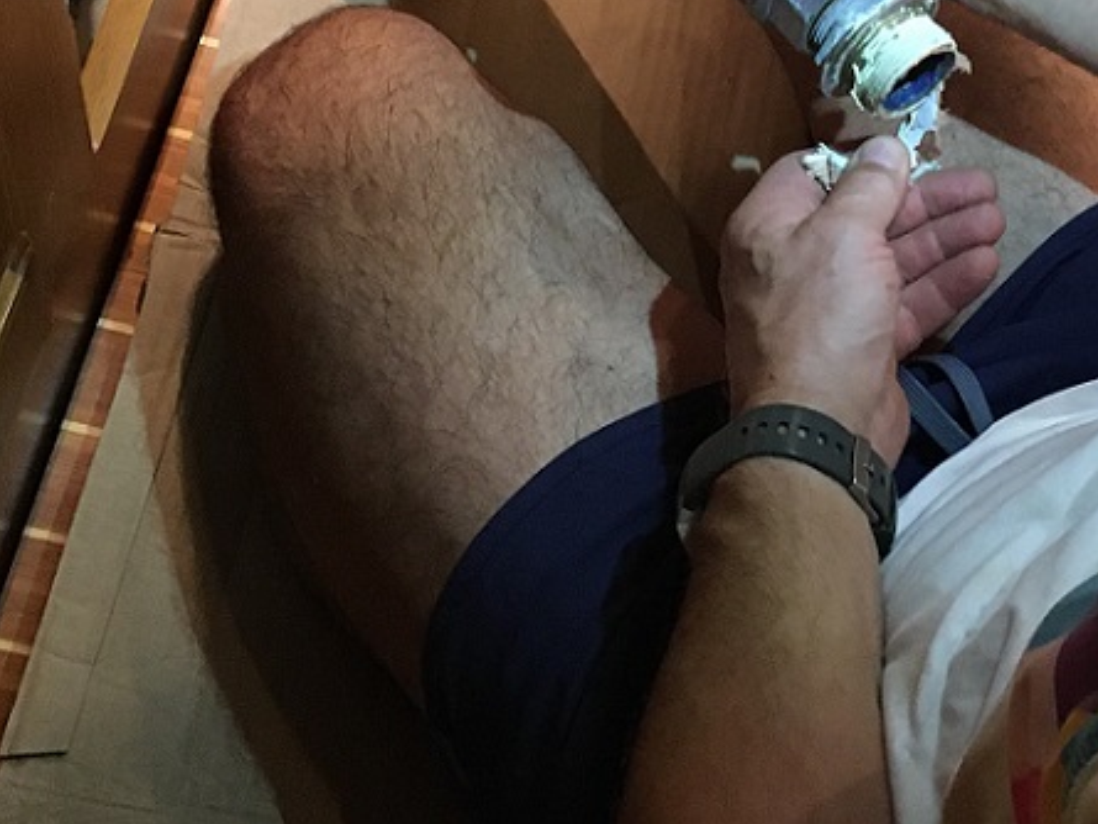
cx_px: 865
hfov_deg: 26.2
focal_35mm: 73
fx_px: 2316
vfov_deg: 19.0
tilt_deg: -59.6
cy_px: -189
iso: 200
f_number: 2.2
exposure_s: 1/15
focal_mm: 4.15
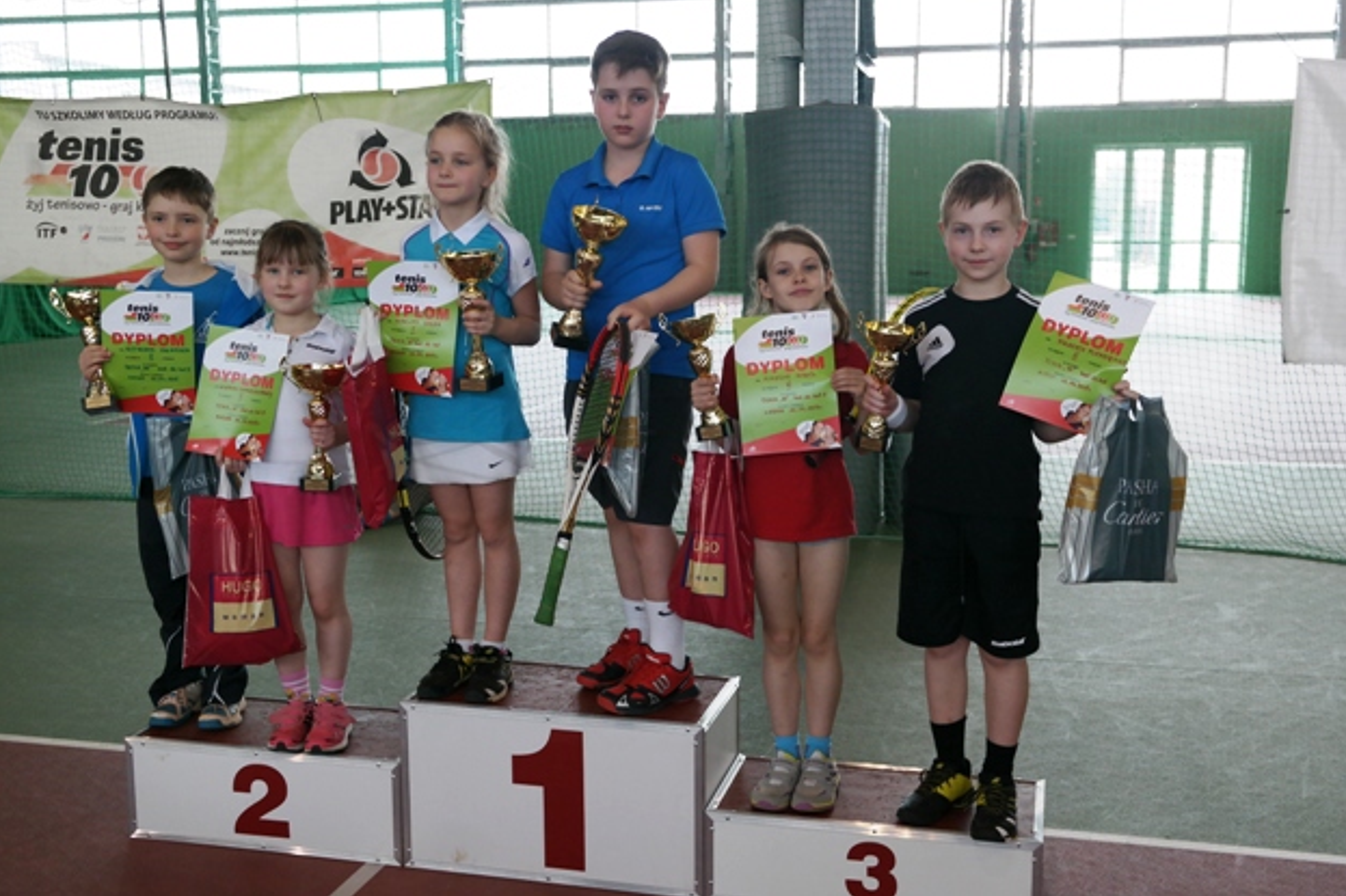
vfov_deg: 35.9
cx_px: 689
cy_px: 437
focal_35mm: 37
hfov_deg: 51.9
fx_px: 1383
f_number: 4.5
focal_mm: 24
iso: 800
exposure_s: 1/125
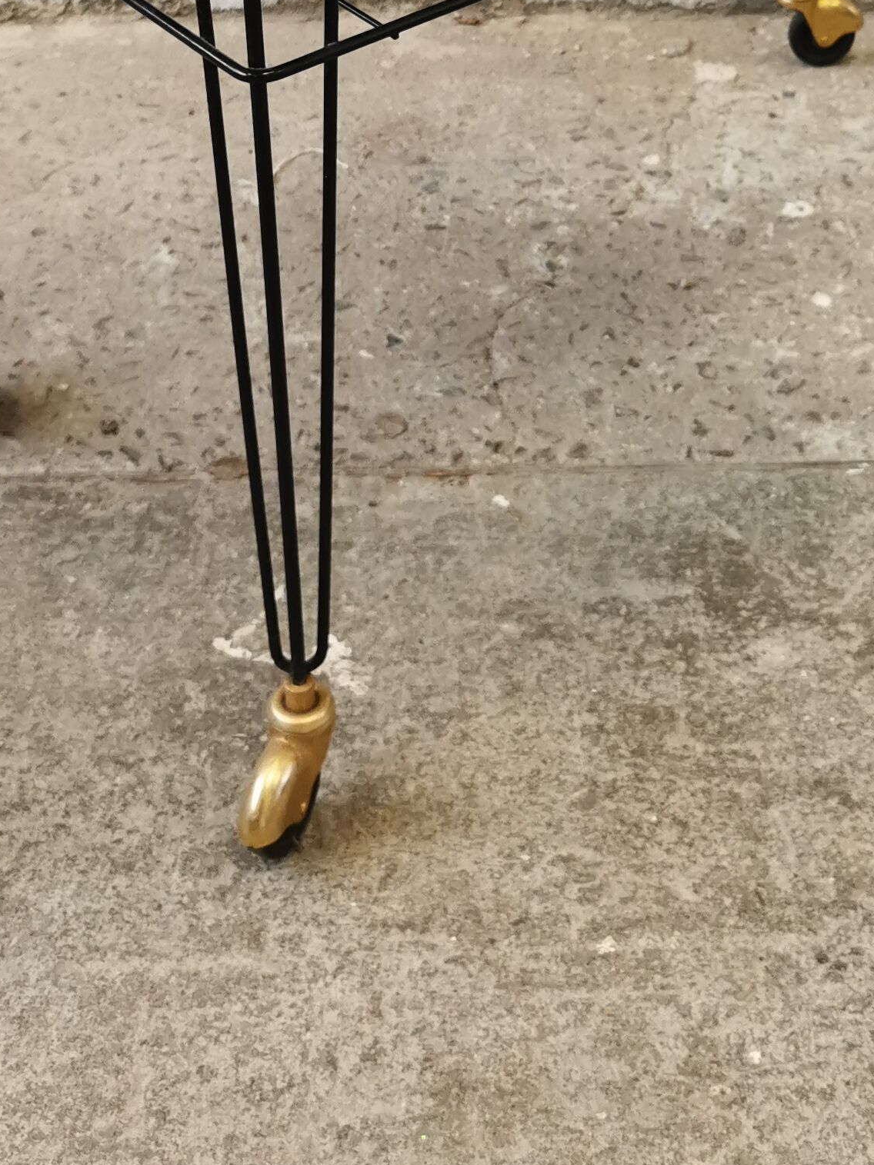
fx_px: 2189
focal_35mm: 65
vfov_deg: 28.1
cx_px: 575
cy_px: 7
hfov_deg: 22.5
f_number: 1.6
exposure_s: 1/100
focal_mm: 5.56
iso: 160
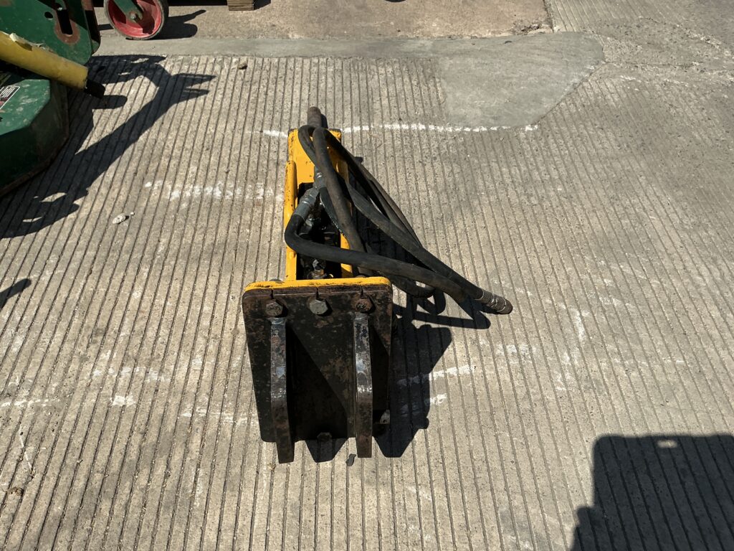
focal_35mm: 28
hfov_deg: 63.4
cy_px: 276
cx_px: 367
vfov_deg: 49.7
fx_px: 594
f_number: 1.8
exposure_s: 1/3125
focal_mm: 3
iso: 25
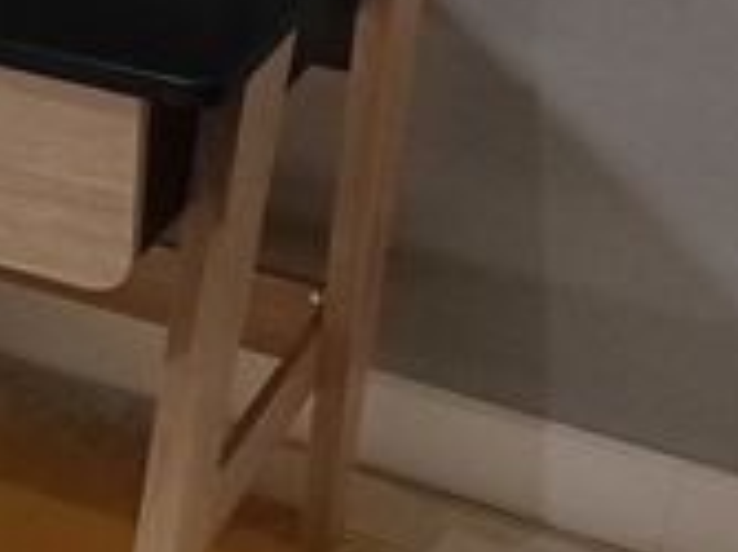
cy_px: 278
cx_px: -203
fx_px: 2045
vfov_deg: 15.4
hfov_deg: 19.0
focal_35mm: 96
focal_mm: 1.64
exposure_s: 1/25
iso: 200
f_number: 2.2
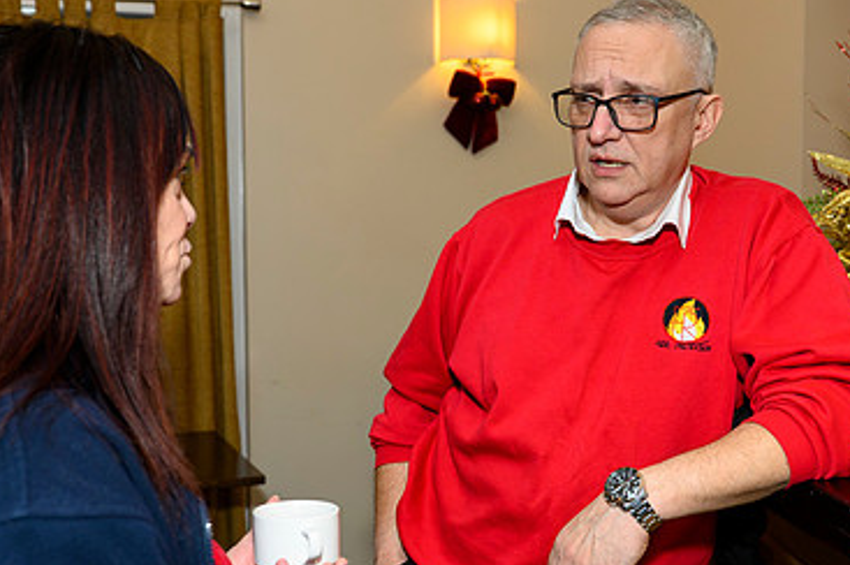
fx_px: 1156
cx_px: 435
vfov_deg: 27.5
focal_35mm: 49
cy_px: 305
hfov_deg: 40.4
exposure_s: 1/160
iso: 1250
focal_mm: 28.5
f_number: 4
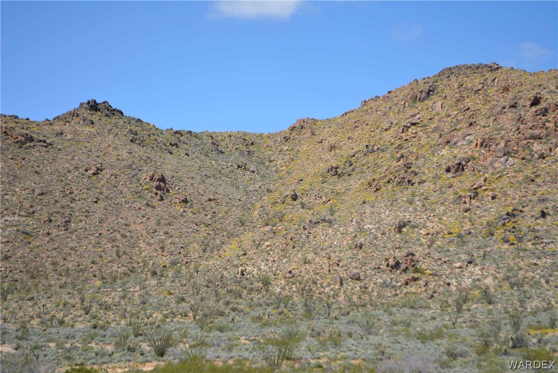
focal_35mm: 82
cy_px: 186
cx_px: 279
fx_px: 1279
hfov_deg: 24.6
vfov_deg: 16.6
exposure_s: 1/1600
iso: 400
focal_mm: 55
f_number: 6.3
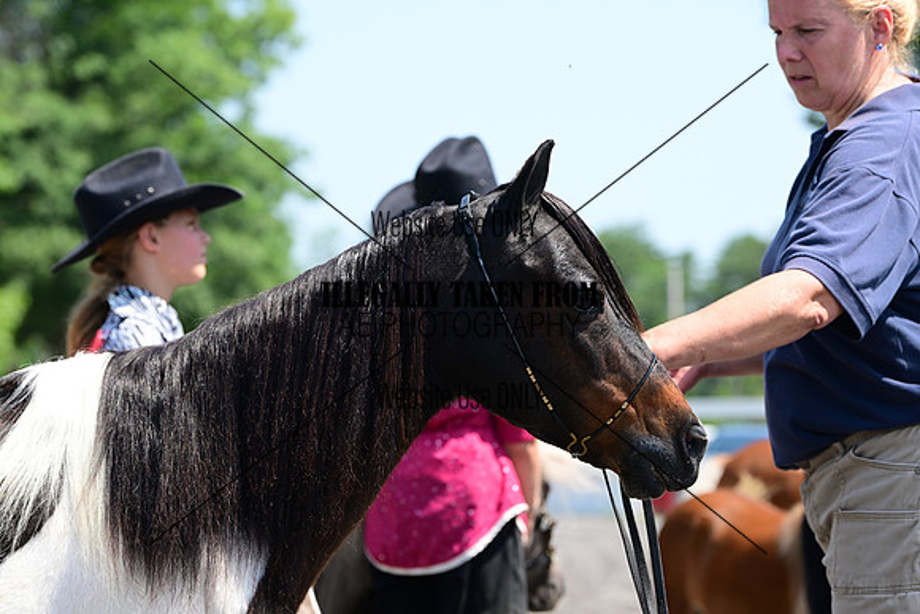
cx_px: 460
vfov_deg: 10.2
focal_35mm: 135
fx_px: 3451
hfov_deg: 15.2
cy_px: 307
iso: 1000
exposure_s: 1/1673
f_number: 6.3
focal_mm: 135
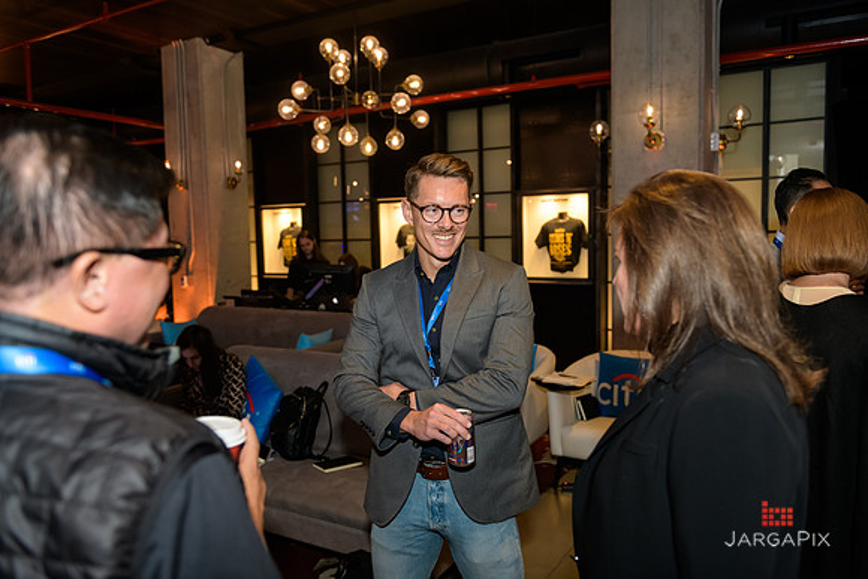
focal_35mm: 28
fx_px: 675
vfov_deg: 46.4
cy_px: 290
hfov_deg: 65.5
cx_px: 434
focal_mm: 28
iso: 1250
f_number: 3.2
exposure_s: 1/125
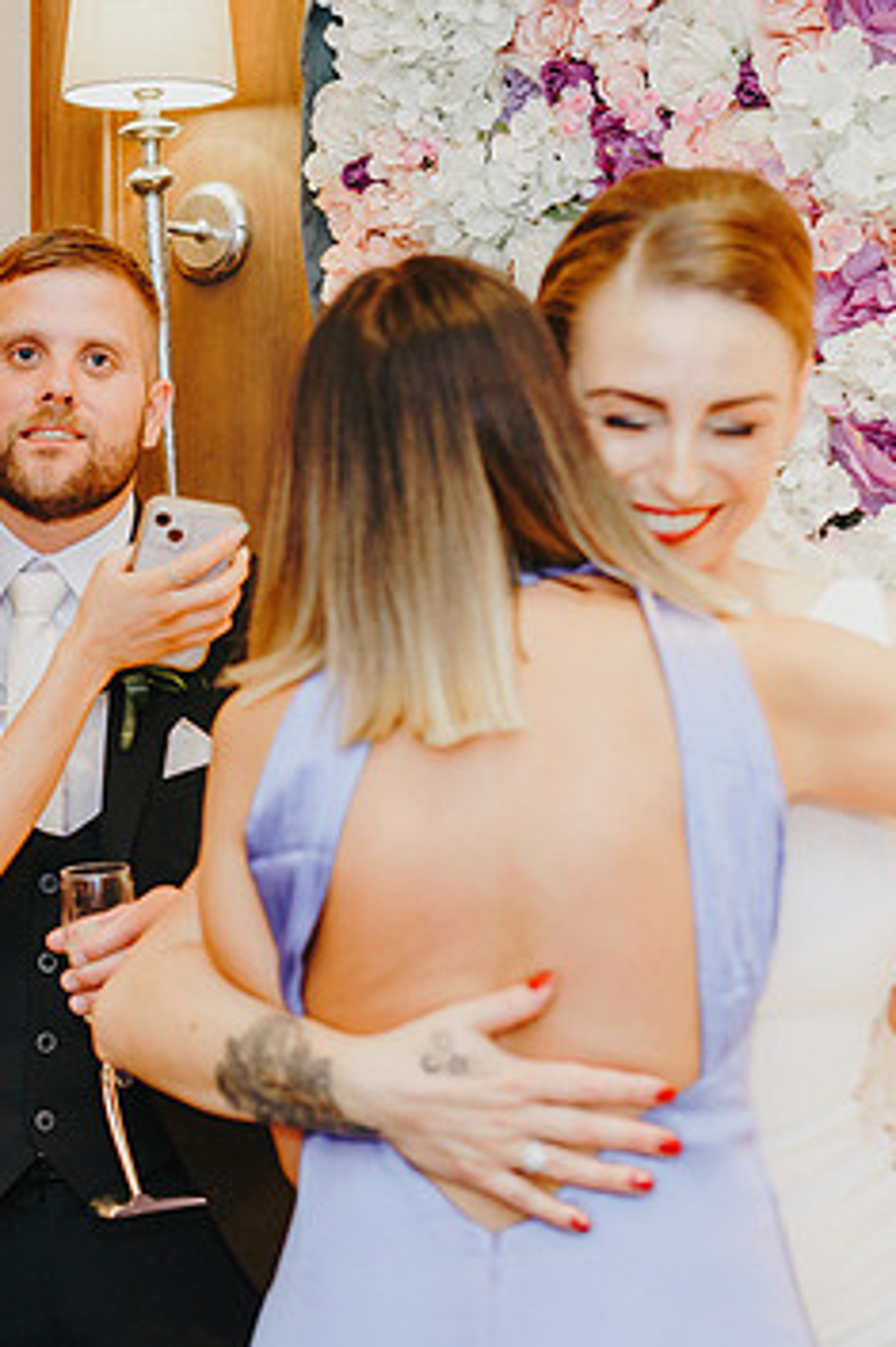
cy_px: 674
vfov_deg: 31.4
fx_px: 2391
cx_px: -27
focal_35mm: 64
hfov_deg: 20.5
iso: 640
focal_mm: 35
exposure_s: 1/200
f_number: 2.2
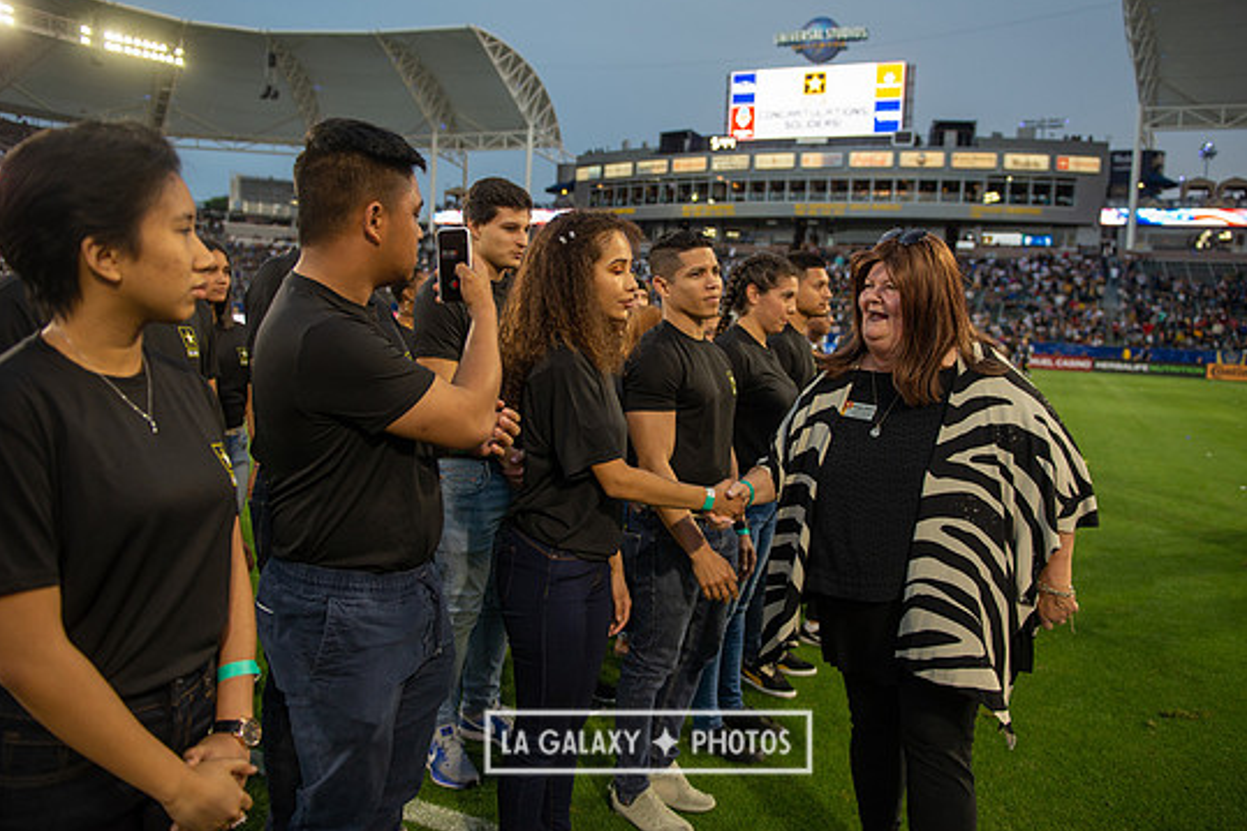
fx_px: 970
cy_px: 395
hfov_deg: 65.5
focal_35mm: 28
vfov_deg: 46.4
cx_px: 648
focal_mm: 26
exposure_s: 1/500
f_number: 2.8
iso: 400
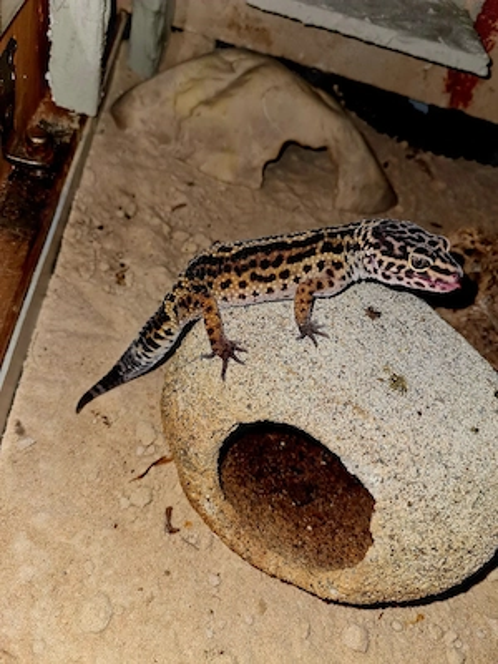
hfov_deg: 53.1
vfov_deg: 67.3
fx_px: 499
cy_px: 332
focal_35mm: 26
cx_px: 249
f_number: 1.8
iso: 70
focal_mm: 5.4
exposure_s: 1/33
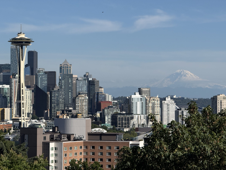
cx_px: 113
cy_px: 85
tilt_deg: +2.0
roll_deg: +0.1
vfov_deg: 12.3
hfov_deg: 16.4
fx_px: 783
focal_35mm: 120
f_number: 2.8
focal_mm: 15.66
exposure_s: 1/3058
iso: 50
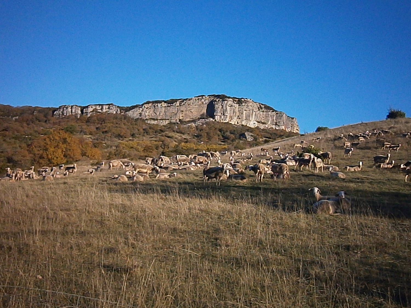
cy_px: 154
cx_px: 206
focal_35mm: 36
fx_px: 427
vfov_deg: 39.7
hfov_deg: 51.4
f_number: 8.7
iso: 320
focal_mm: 6.4
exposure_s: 1/400
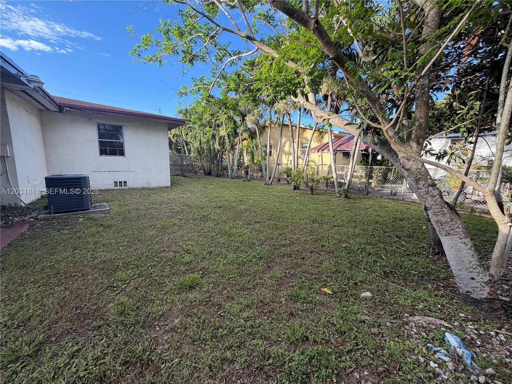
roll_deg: -1.1
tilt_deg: -7.4
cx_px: 256
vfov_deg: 85.7
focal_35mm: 14
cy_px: 192
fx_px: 207
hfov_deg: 102.1
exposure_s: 1/142
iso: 40
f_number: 2.2
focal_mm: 2.22
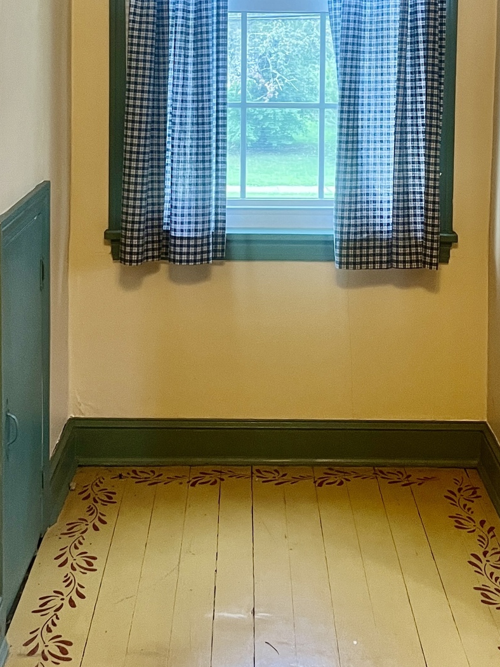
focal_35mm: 57
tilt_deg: -4.0
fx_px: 1098
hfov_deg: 25.6
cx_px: 280
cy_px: 69
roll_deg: -0.6
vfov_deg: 32.2
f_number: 1.6
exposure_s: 1/60
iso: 320
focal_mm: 5.1
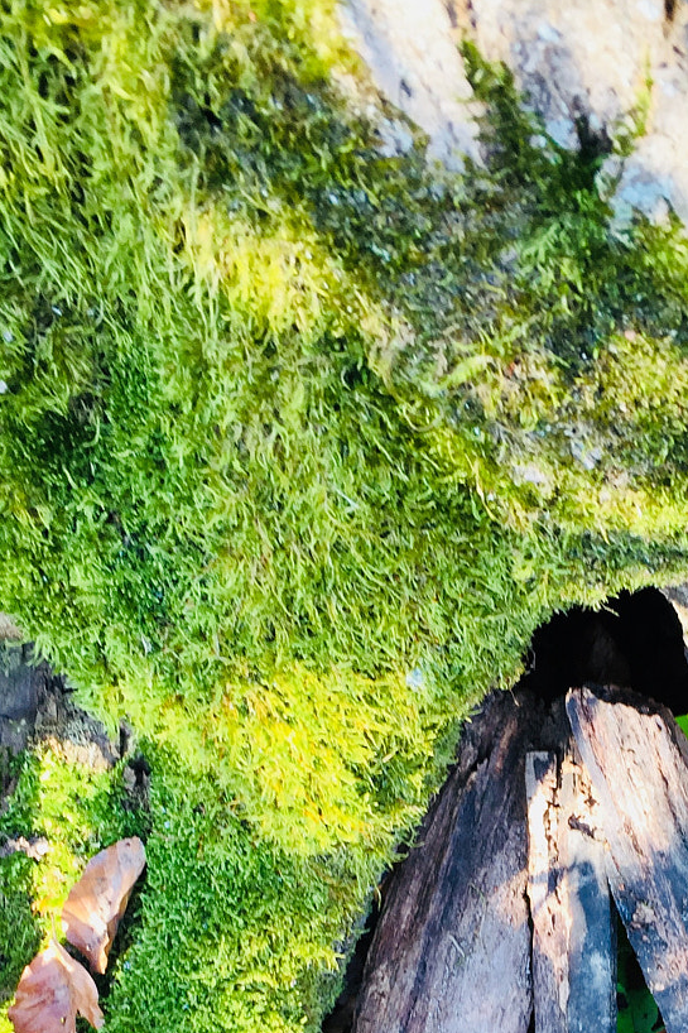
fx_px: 1692
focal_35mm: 59
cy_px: 957
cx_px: 542
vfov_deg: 32.1
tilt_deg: -67.2
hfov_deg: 22.7
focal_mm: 4.15
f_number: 2.2
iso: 40
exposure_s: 1/50
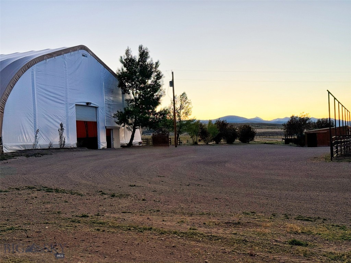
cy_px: 132
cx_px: 176
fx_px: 487
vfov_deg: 30.3
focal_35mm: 48
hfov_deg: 39.7
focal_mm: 6.86
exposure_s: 1/121
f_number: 1.78
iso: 50
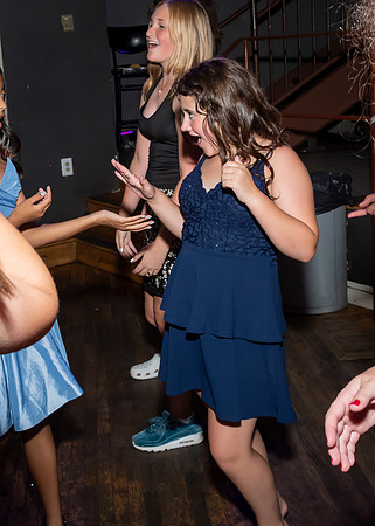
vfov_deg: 34.6
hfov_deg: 25.2
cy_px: 191
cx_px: 144
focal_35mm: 56
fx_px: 837
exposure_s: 1/250
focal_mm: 20
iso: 400
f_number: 5.6
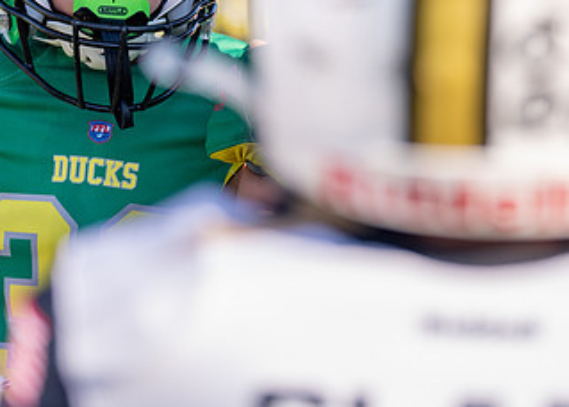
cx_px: 109
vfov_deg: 6.0
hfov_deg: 8.4
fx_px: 3879
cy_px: 6
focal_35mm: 240
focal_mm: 105
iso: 320
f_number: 2.8
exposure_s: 1/3200
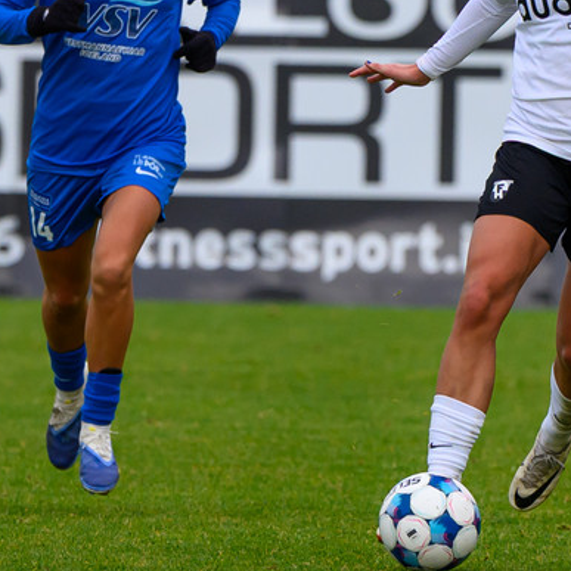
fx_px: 30998
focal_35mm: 1661
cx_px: 539
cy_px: 200
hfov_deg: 1.1
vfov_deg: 1.1
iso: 900
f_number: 6.3
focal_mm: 460
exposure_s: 1/1000
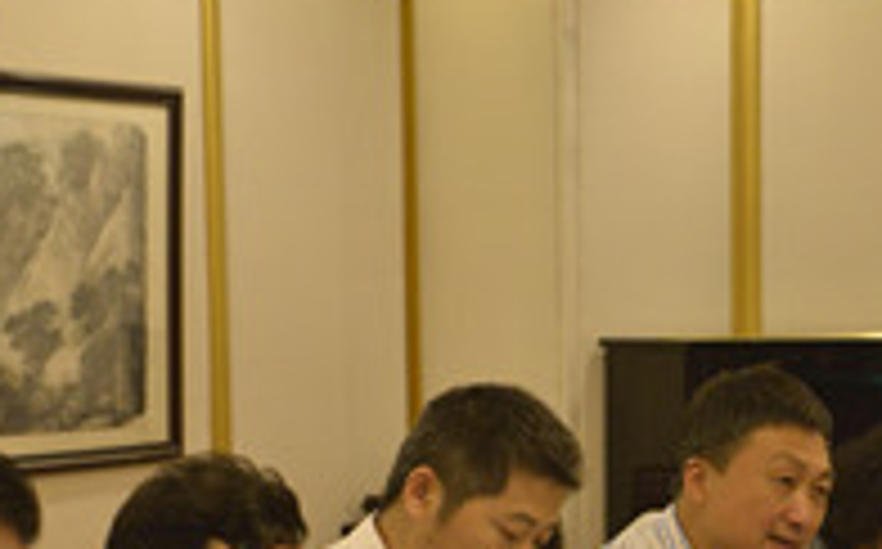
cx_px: 630
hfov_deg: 14.6
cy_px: 682
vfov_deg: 9.0
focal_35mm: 143
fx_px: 3433
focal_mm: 55
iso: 2500
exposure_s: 1/100
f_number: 4.5
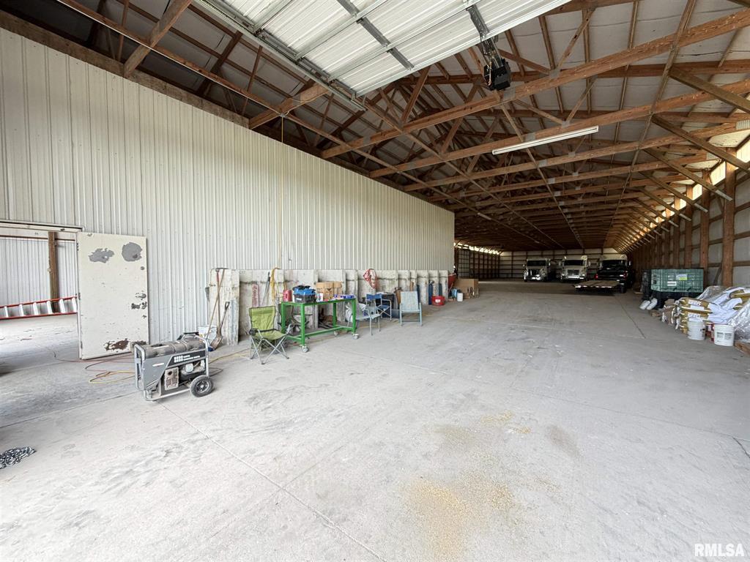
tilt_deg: -2.2
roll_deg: -0.3
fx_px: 303
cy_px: 281
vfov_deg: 85.7
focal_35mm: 14
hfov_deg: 102.1
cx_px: 375
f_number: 2.2
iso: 125
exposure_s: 1/121
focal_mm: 2.22
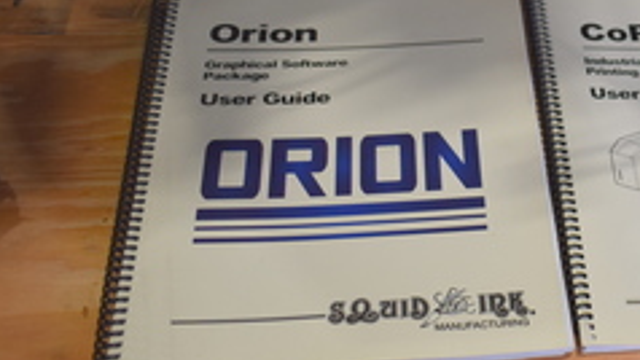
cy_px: 74
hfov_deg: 29.4
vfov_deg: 18.1
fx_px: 1120
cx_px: 664
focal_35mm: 66
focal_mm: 20
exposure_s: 1/250
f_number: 3.8
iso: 400
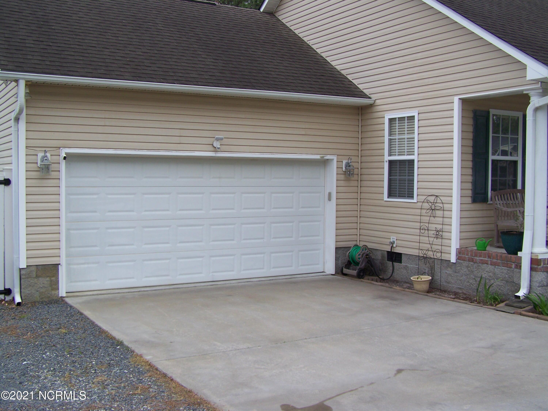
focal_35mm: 38
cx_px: 274
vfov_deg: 37.7
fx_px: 602
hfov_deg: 49.0
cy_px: 206
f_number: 4
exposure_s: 1/400
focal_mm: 6.3
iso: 64
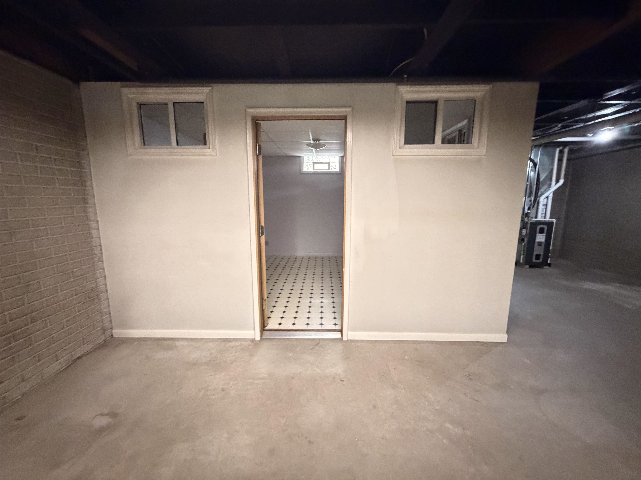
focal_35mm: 14
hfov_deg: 102.1
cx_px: 320
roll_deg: +0.6
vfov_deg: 85.7
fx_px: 259
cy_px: 240
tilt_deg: -4.4
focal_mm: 2.22
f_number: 2.2
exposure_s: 1/30
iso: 1250
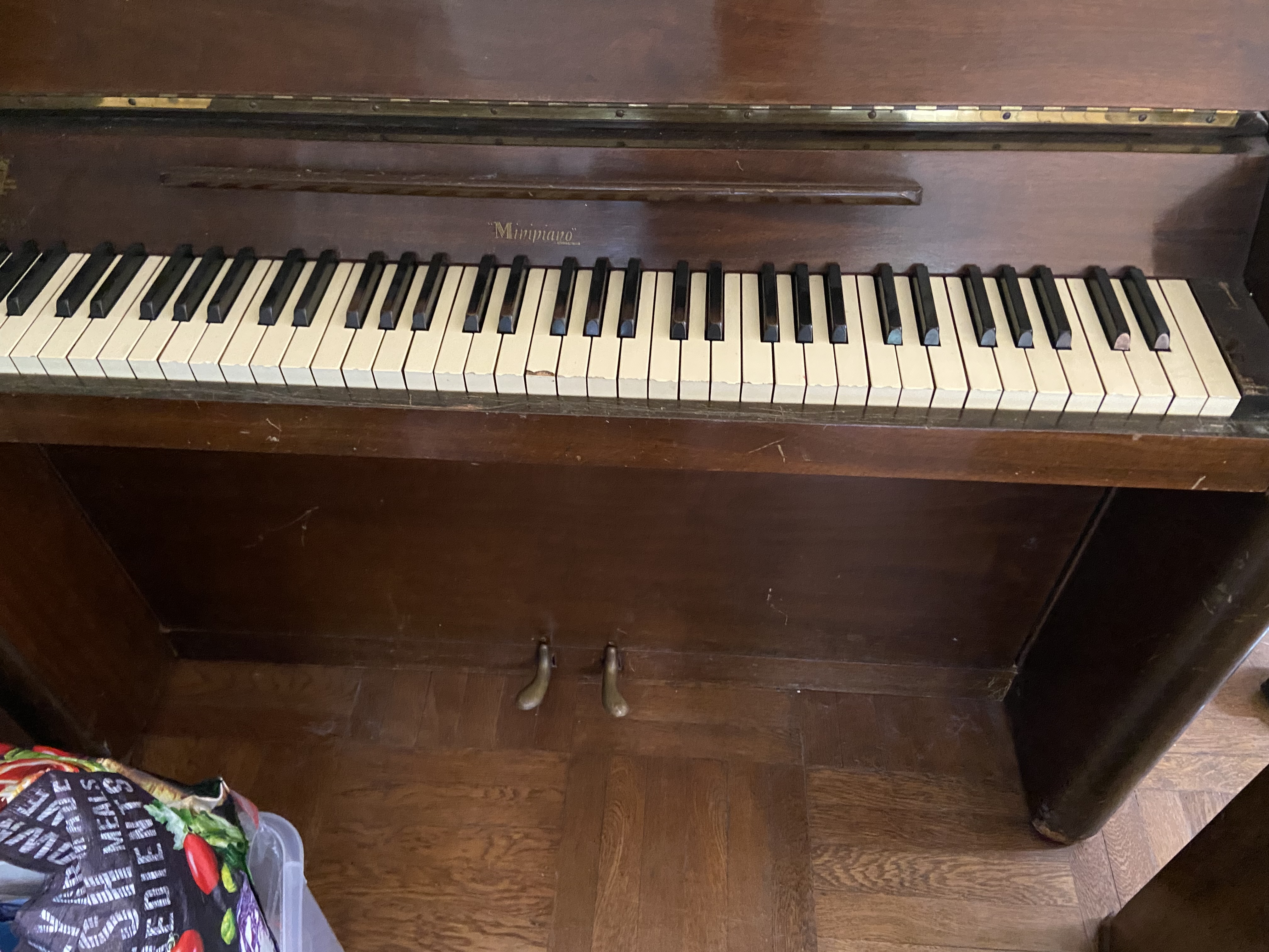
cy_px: 476
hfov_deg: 67.3
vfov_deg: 53.1
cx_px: 634
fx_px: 953
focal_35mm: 26
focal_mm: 4.25
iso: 800
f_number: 1.8
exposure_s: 1/30
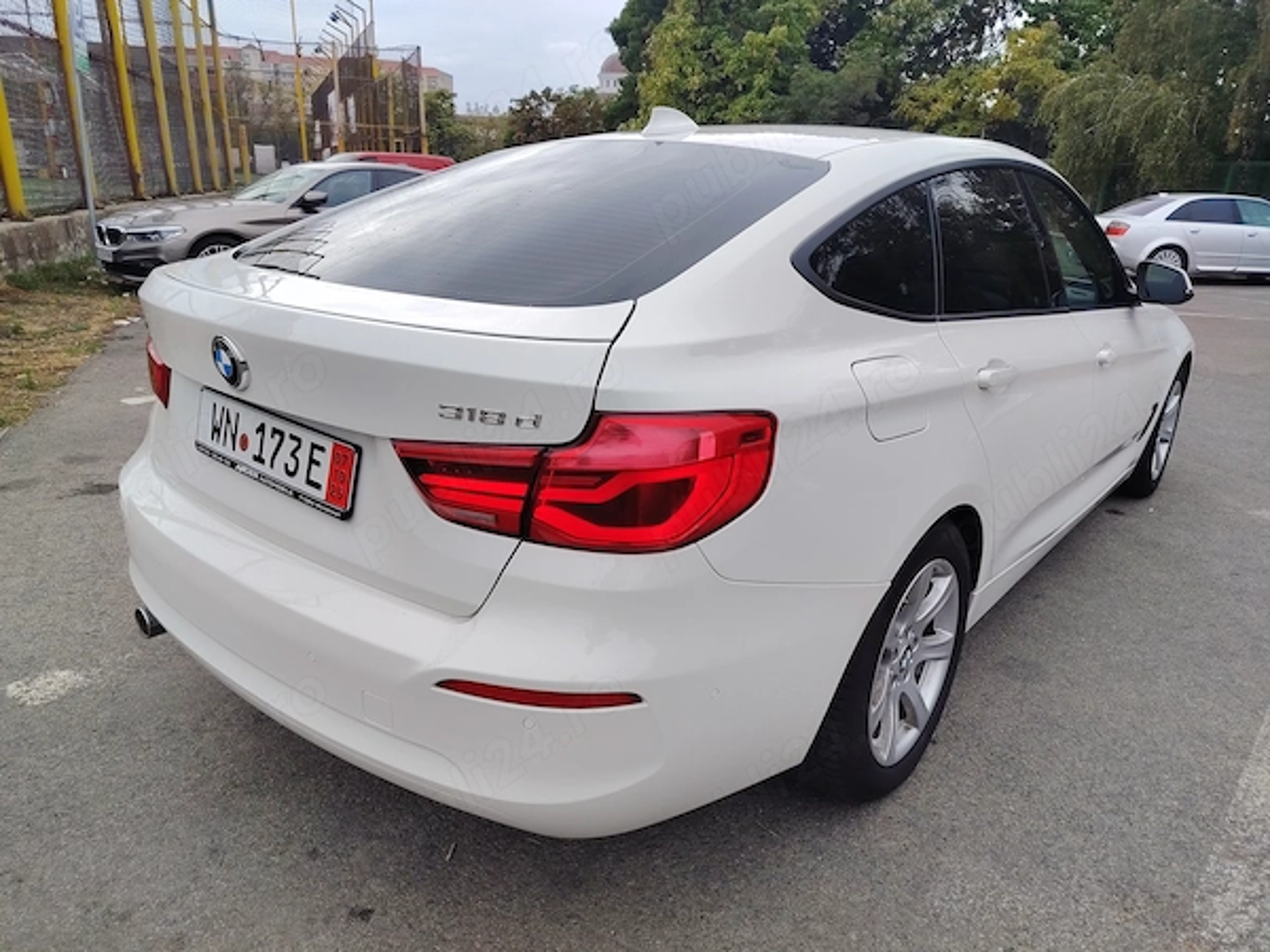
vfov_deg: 56.8
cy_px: 476
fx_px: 881
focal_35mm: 24
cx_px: 635
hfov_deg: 71.6
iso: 100
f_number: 1.75
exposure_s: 1/483
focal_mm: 5.25
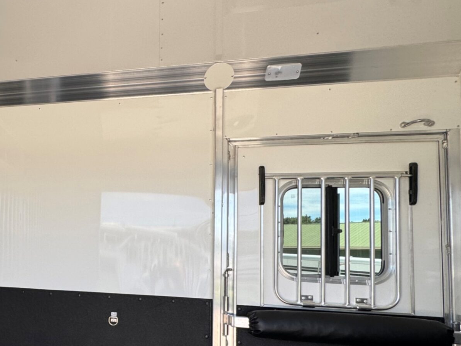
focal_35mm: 30
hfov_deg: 52.9
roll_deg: -4.1
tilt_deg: +3.8
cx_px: 50
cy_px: 236
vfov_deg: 45.9
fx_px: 399
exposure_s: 1/364
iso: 40
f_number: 2.2
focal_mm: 2.22
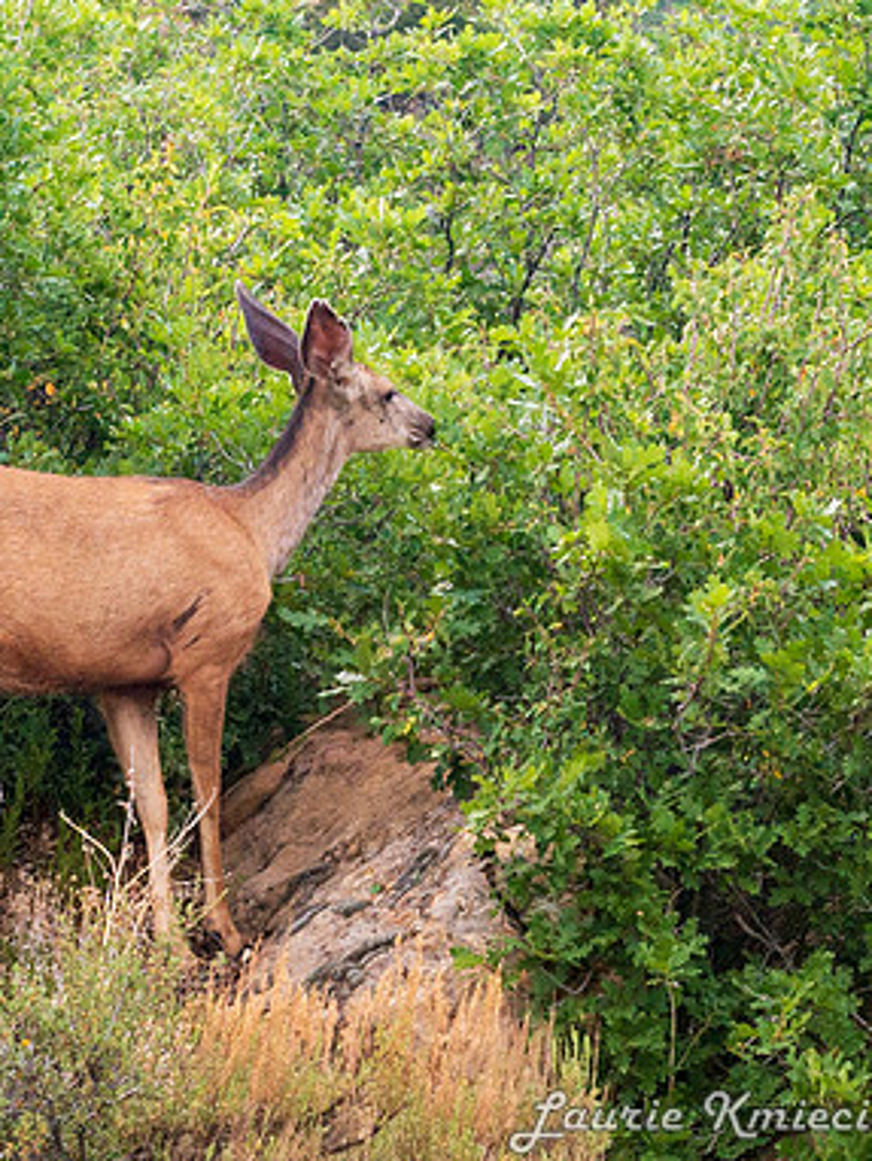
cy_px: 463
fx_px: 6408
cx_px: 361
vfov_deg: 10.3
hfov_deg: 7.8
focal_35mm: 191
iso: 560
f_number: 14
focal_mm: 62
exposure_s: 1/250
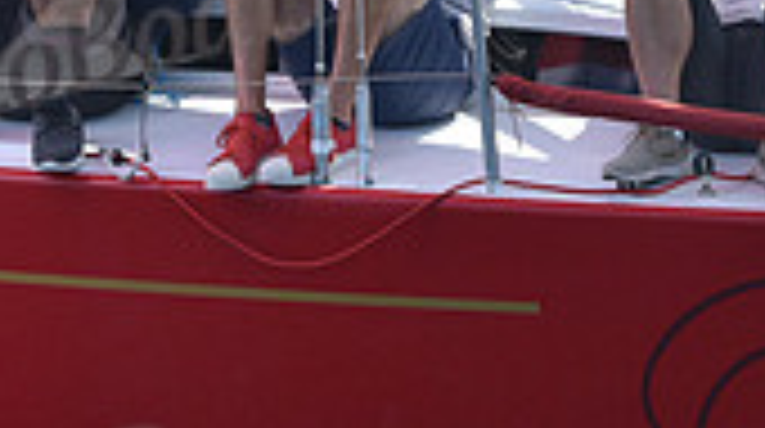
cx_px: 648
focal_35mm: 358
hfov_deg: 6.0
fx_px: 7251
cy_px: 223
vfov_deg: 3.4
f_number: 5
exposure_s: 1/1250
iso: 250
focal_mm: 100
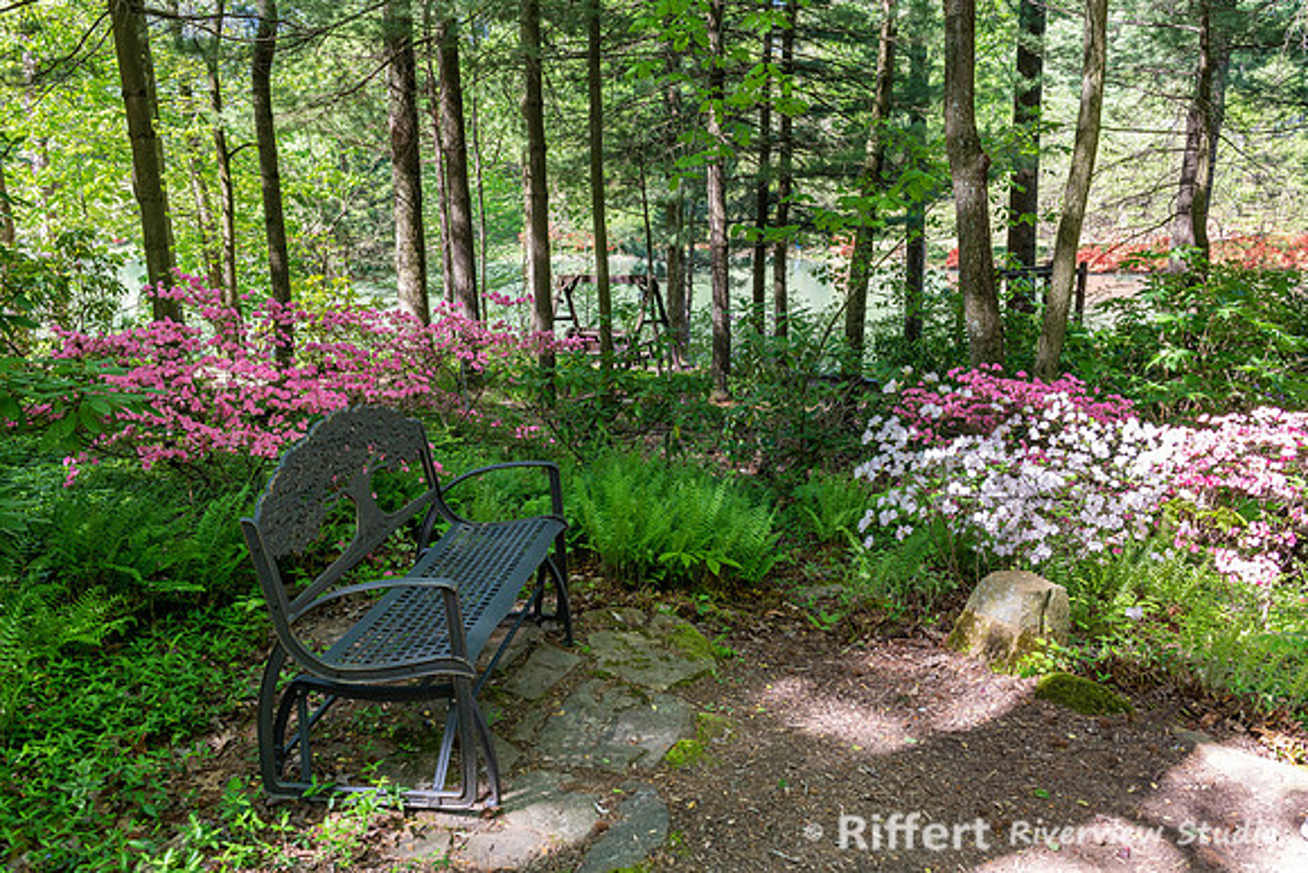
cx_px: 654
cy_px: 436
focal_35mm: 29
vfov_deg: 45.0
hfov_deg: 63.6
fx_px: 1054
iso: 800
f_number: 8
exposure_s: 1/160
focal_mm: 29
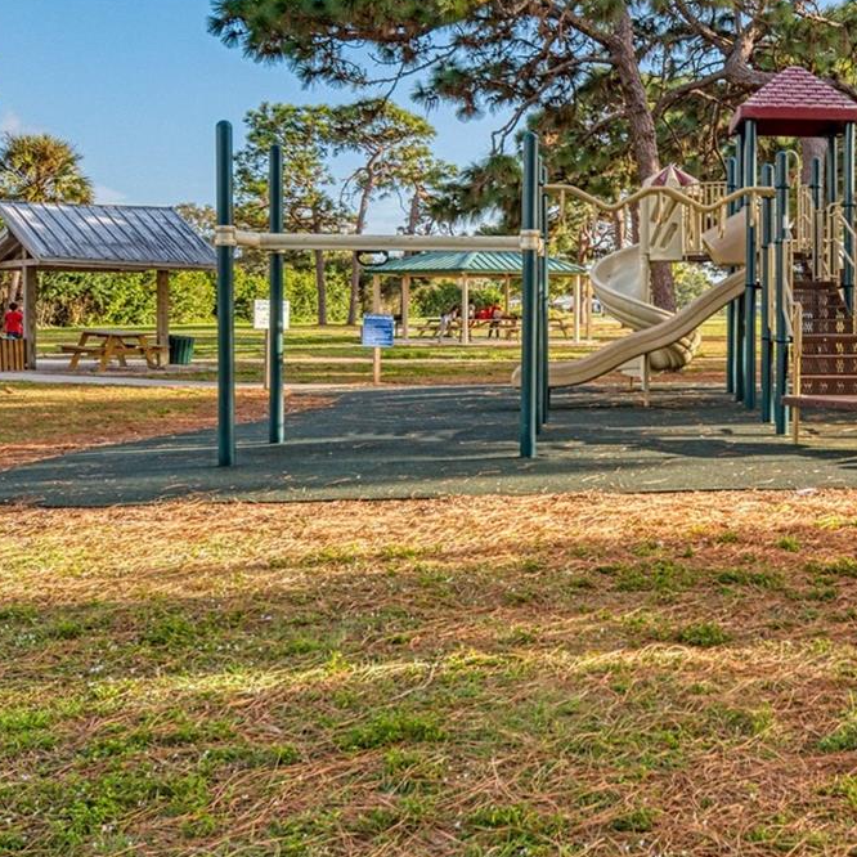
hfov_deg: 33.0
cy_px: 296
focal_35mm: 49
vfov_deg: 34.4
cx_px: 764
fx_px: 1372
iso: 200
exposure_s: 1/320
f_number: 7.1
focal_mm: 24
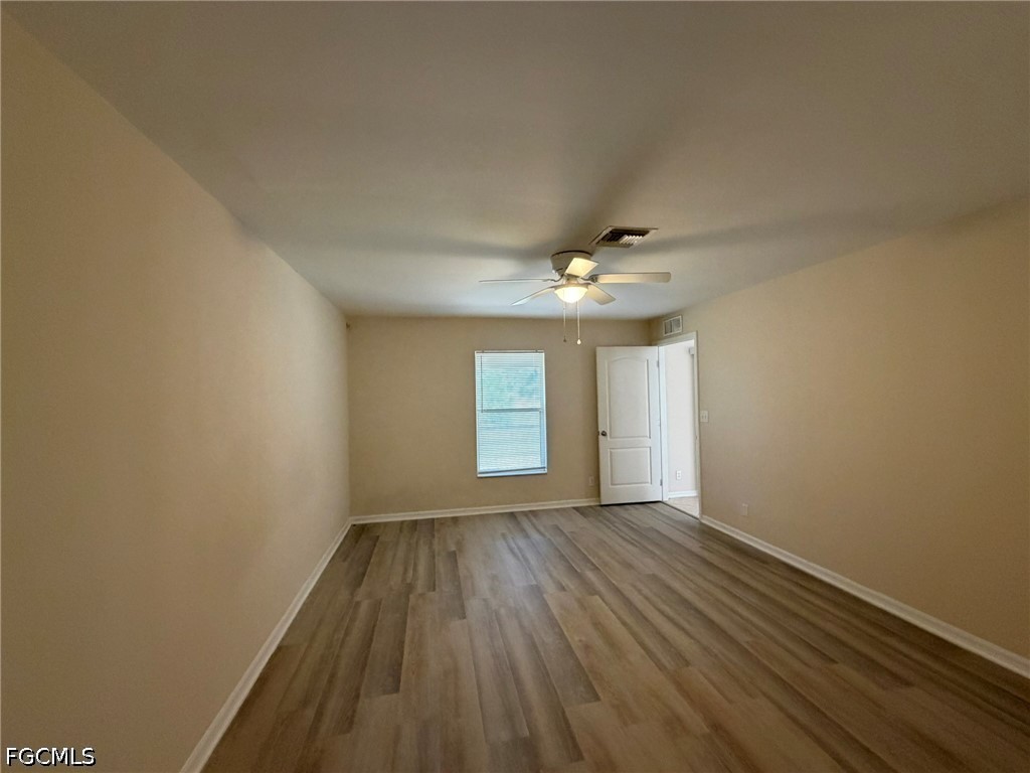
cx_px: 515
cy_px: 386
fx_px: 417
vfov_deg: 85.7
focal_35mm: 14
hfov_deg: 102.1
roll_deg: +1.5
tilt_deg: +0.8
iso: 500
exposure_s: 1/60
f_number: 2.2
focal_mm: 2.22
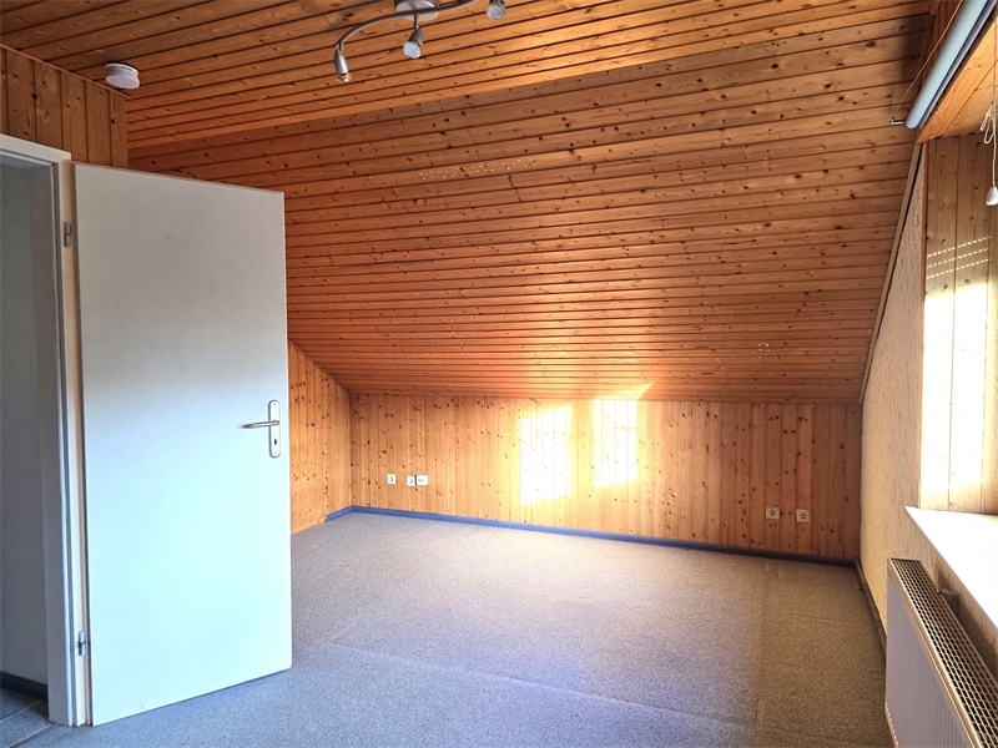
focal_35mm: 23
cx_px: 499
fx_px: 663
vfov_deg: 58.9
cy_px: 374
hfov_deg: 73.9
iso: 200
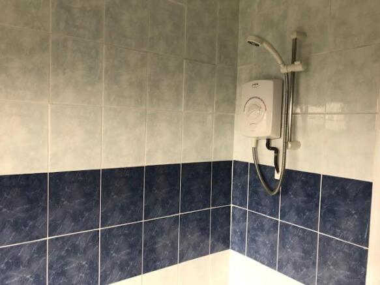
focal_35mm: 28
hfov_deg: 63.5
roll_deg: -0.6
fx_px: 307
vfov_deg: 49.7
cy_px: 142
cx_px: 190
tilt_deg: -3.3
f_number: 1.8
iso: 25
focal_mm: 3.99
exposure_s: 1/100
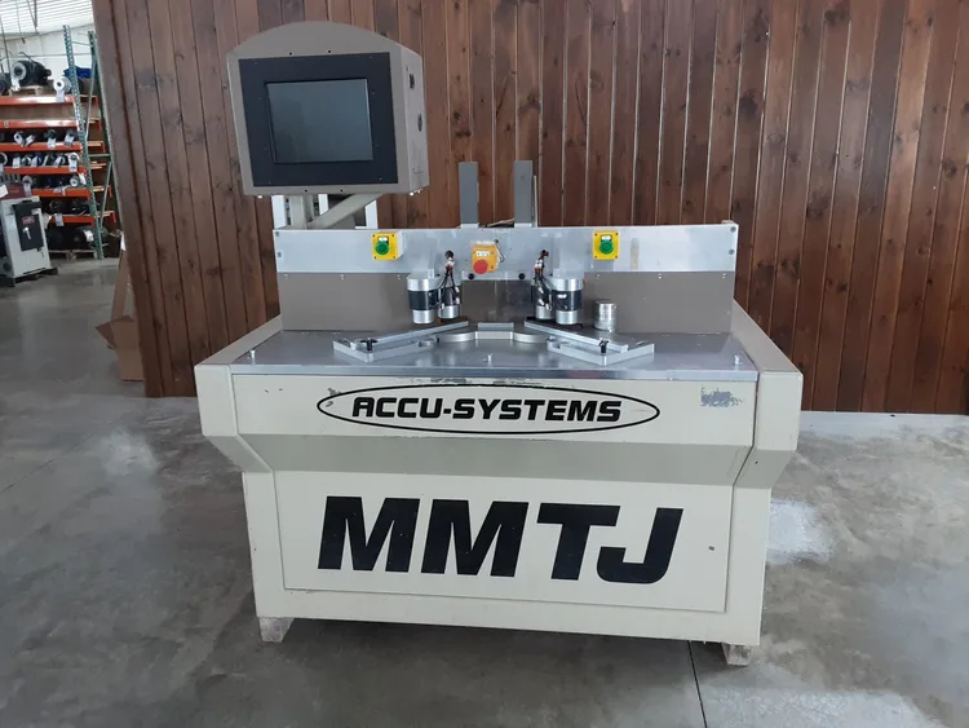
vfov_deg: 49.8
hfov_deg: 63.4
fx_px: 784
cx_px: 484
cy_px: 364
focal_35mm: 28
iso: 160
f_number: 1.9
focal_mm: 2.9
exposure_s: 1/24
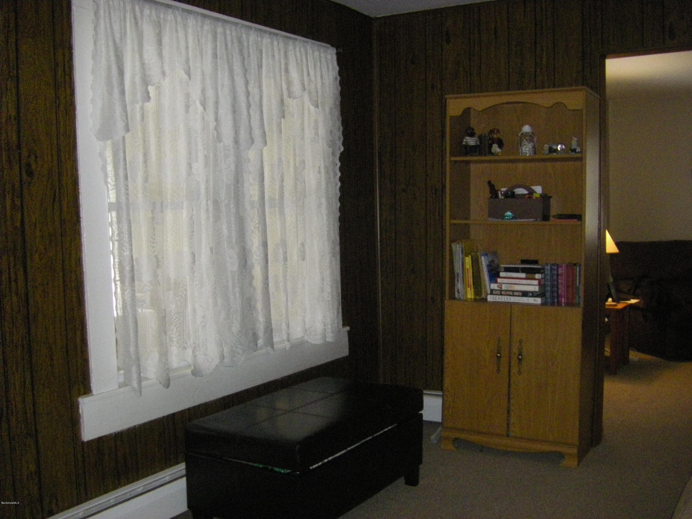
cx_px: 346
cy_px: 260
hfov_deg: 49.0
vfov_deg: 37.7
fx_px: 760
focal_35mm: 38
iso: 800
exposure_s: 1/50
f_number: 3.5
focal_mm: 6.3
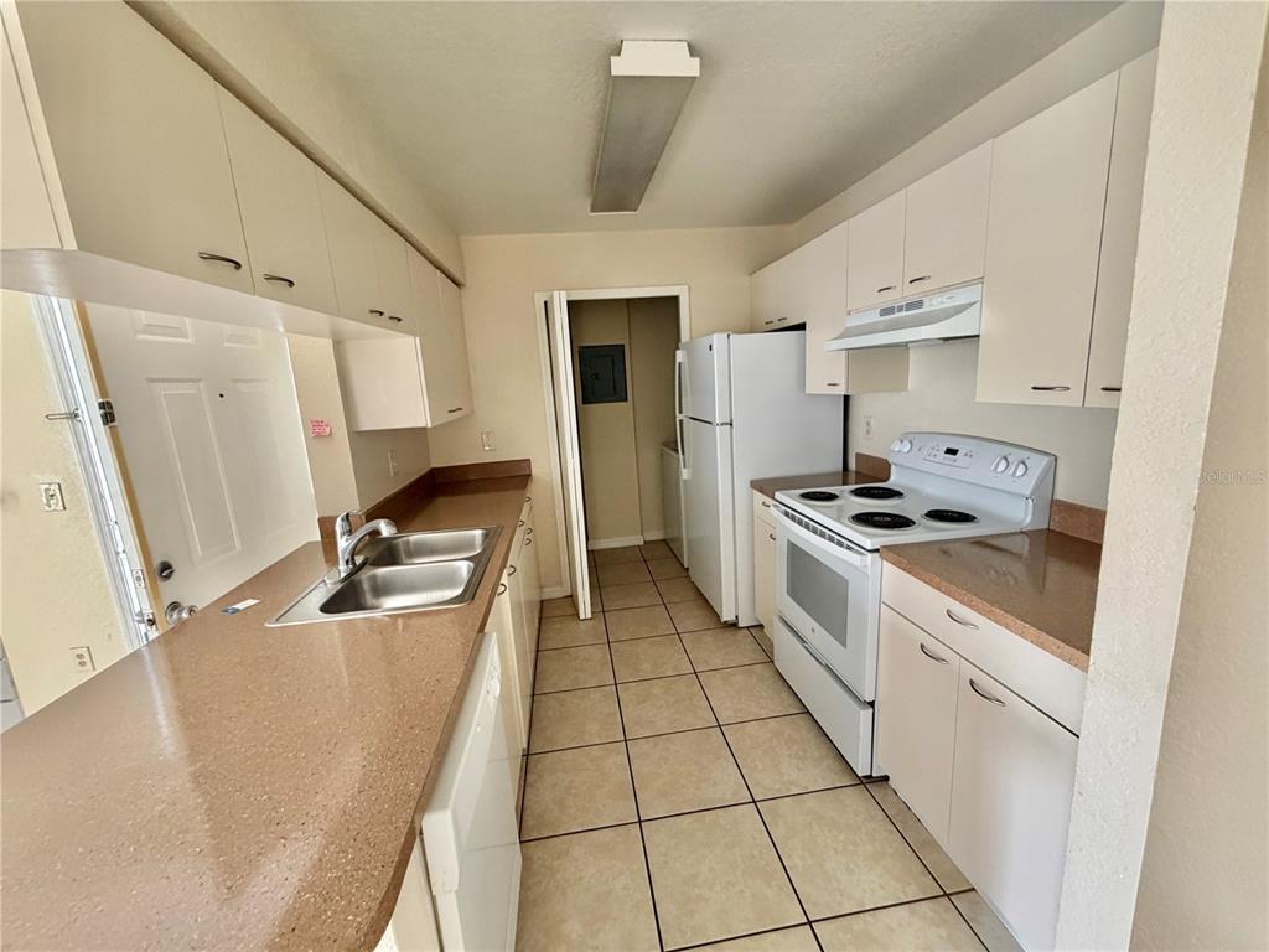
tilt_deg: -11.4
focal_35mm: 14
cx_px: 634
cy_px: 476
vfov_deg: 85.7
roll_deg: +4.3
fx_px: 513
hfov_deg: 102.1
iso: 320
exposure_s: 1/64
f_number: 2.2
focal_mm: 2.22
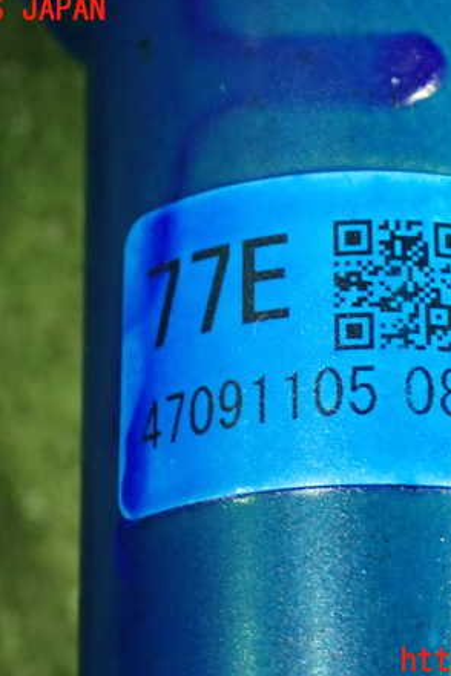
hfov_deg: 12.6
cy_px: 336
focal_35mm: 109
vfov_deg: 18.8
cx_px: 287
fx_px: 2048
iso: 800
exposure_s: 1/20
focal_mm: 13.65
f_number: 4.1
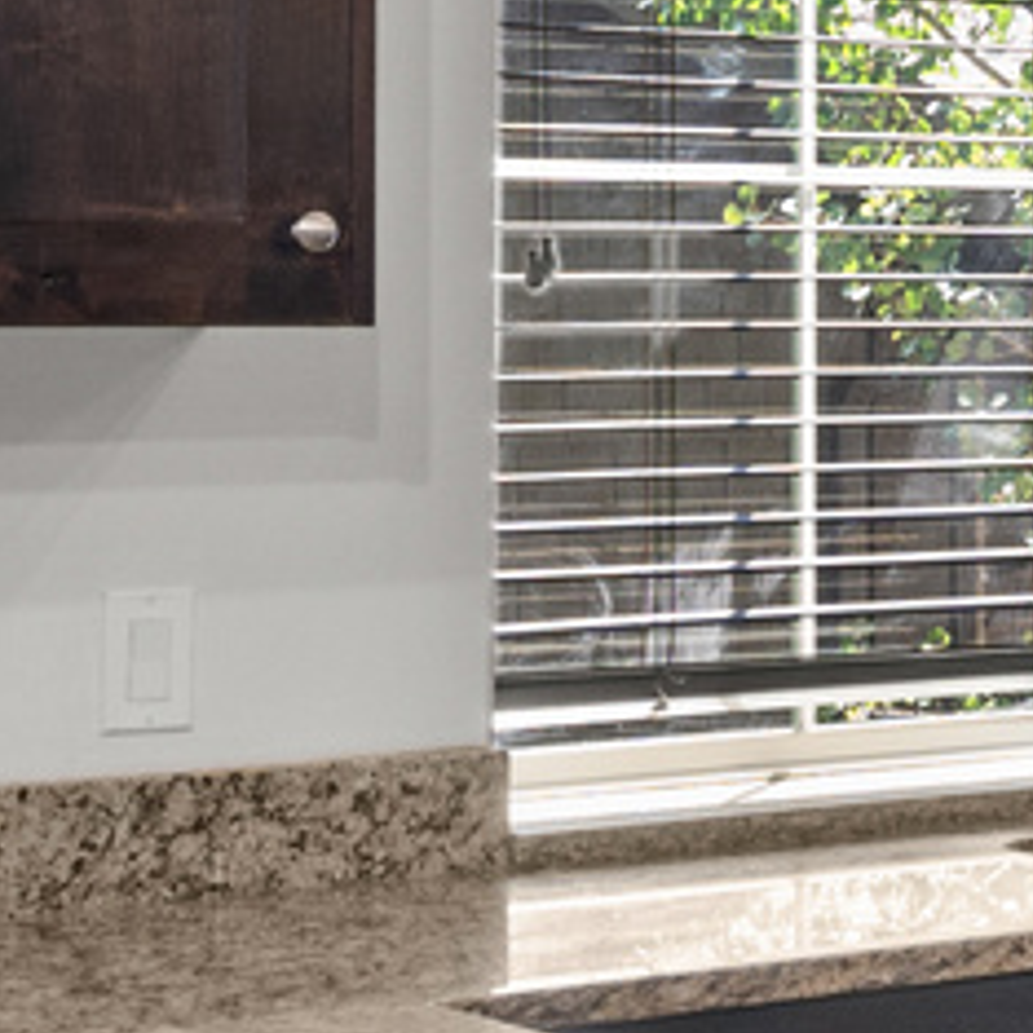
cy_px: 316
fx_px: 4143
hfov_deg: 12.2
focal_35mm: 123
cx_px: 2212
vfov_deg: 14.2
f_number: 8
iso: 400
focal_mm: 16.5
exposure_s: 1/5
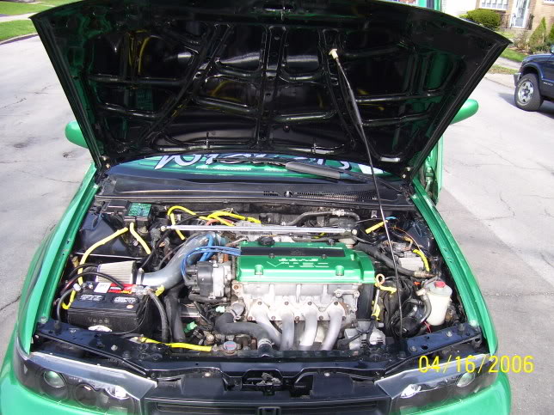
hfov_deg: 54.0
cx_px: 277
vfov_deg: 41.8
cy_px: 208
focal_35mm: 34
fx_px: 544
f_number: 2.7
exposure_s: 1/250
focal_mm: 5.6
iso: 80
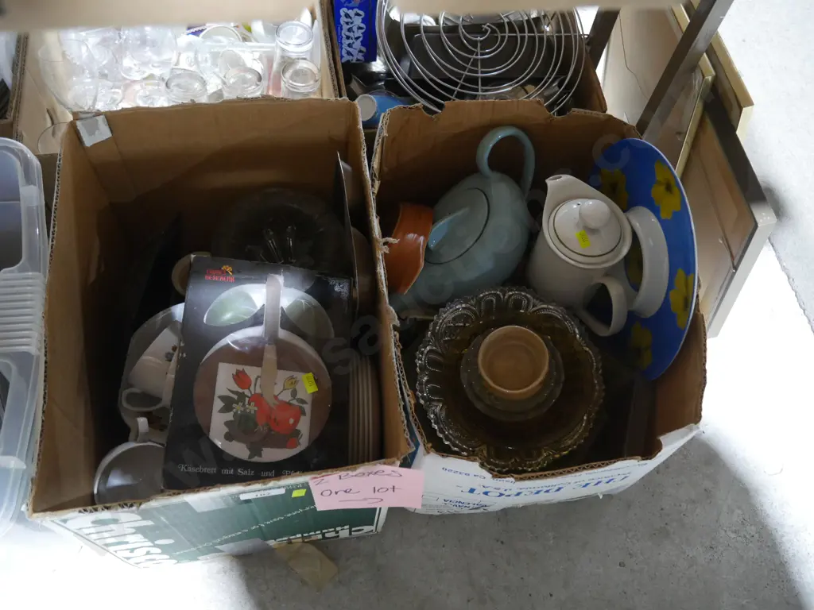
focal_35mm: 30
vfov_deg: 46.8
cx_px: 407
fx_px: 705
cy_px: 305
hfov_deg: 60.0
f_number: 3.6
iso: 2000
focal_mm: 15
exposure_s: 1/60
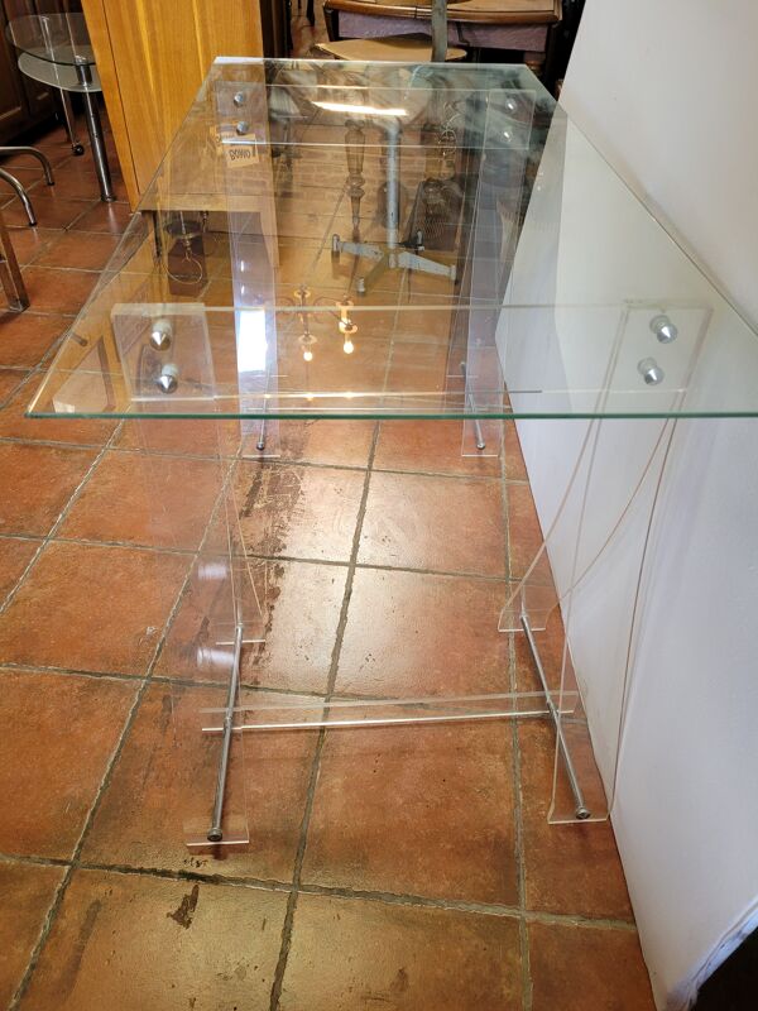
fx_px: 759
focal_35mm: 26
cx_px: 379
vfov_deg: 67.3
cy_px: 506
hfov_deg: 53.1
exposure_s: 1/50
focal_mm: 5.4
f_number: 1.8
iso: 200
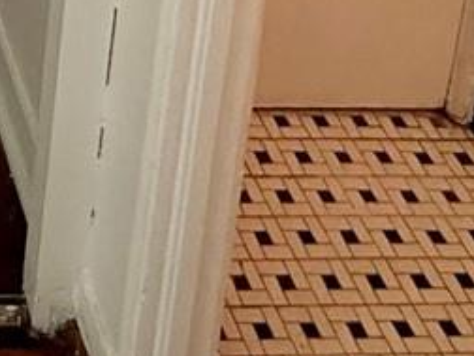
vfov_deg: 11.4
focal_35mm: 89
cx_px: -246
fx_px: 1219
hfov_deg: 19.2
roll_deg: -1.9
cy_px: -659
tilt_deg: -11.5
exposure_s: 1/120
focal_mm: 2.22
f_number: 2.2
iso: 320
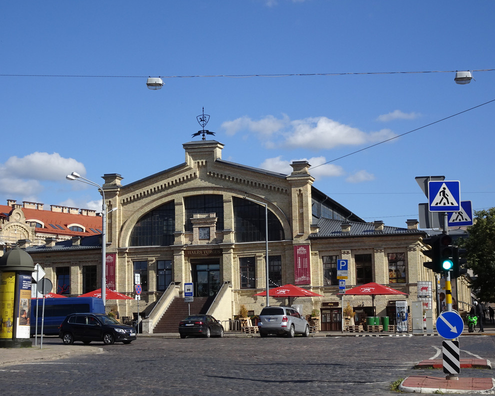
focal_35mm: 61
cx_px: 243
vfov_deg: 25.0
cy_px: 197
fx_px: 894
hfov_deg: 31.0
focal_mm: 9.87
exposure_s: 1/640
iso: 80
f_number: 4.5
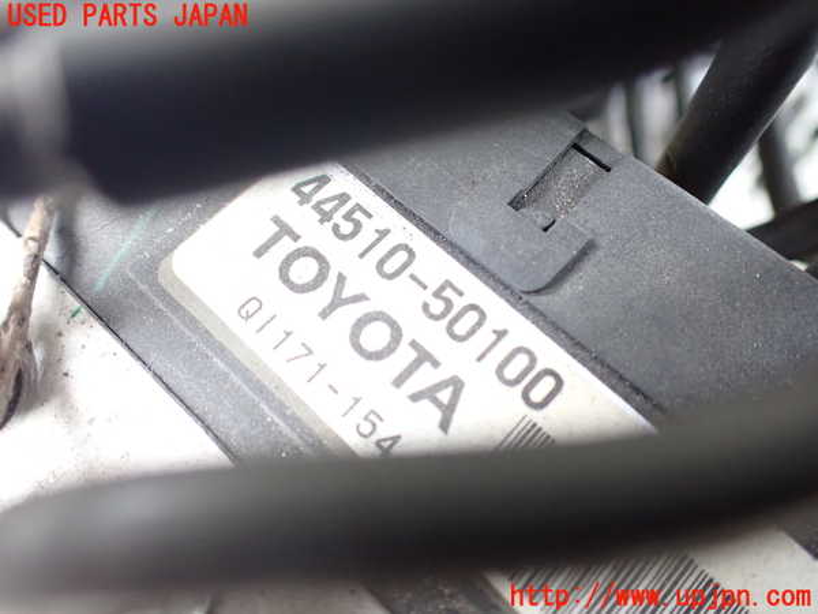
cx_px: 409
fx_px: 709
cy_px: 307
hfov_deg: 60.0
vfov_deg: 46.8
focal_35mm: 30
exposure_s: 1/60
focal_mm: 5.4
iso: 800
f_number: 2.3
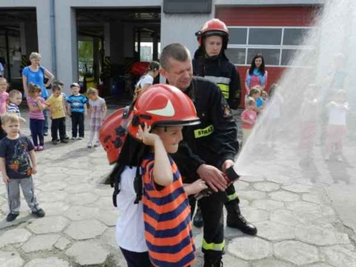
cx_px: 178
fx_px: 329
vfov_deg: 44.2
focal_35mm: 32
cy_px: 134
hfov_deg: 56.8
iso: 160
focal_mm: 5.6
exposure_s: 1/800
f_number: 3.7
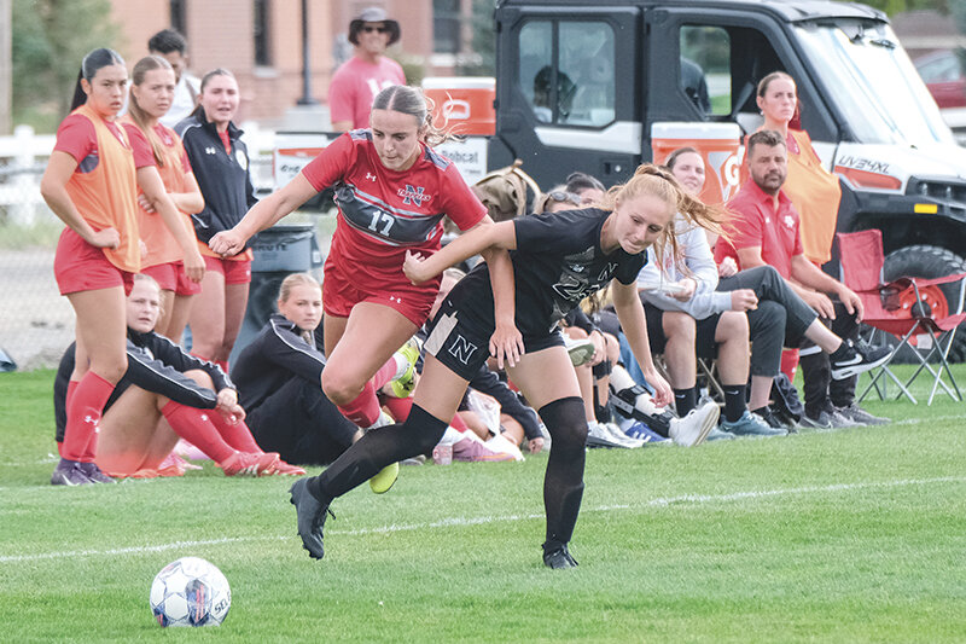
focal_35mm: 275
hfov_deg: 7.5
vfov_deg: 5.0
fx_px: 7377
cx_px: 483
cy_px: 322
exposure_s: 1/2500
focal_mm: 183.1
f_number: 5
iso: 1600
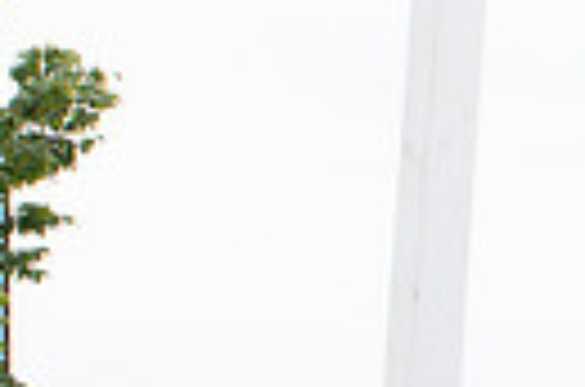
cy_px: 596
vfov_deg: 8.1
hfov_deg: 11.1
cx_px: 1254
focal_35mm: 164
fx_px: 2659
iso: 640
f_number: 7.1
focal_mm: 26
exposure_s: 1/250
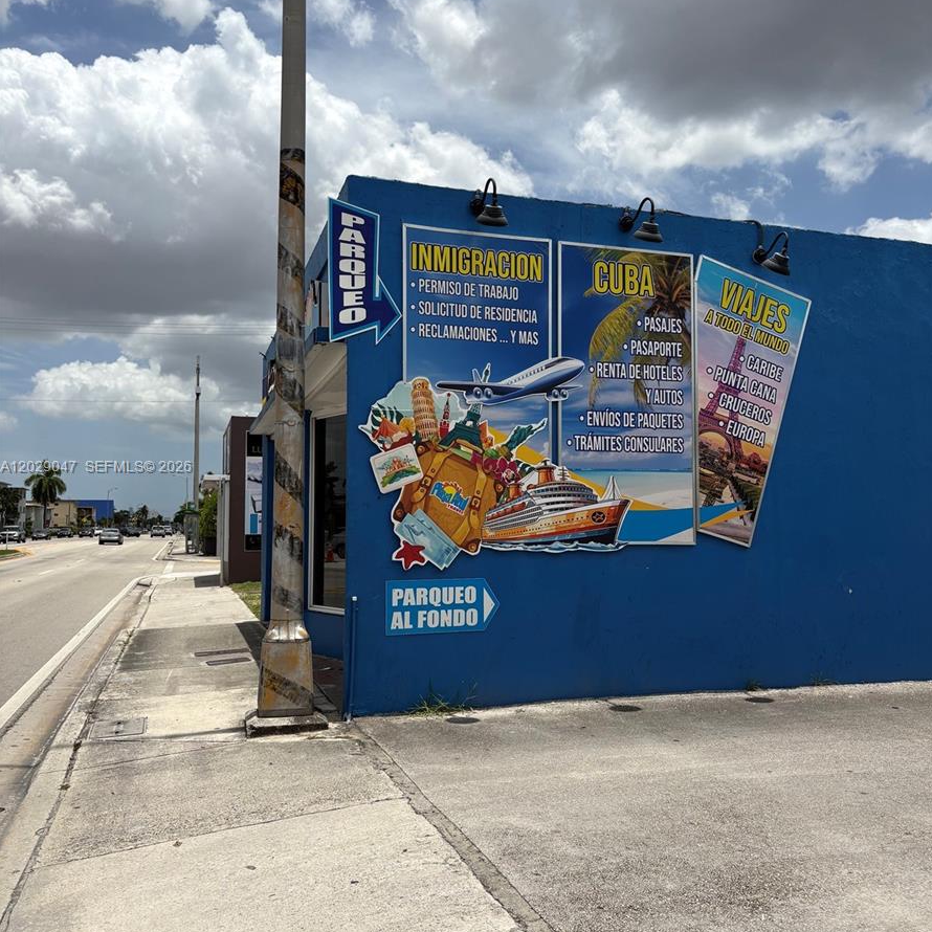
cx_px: 469
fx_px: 944
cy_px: 468
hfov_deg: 52.5
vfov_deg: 52.5
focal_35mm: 31
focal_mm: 5.96
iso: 50
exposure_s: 1/7813
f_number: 1.6
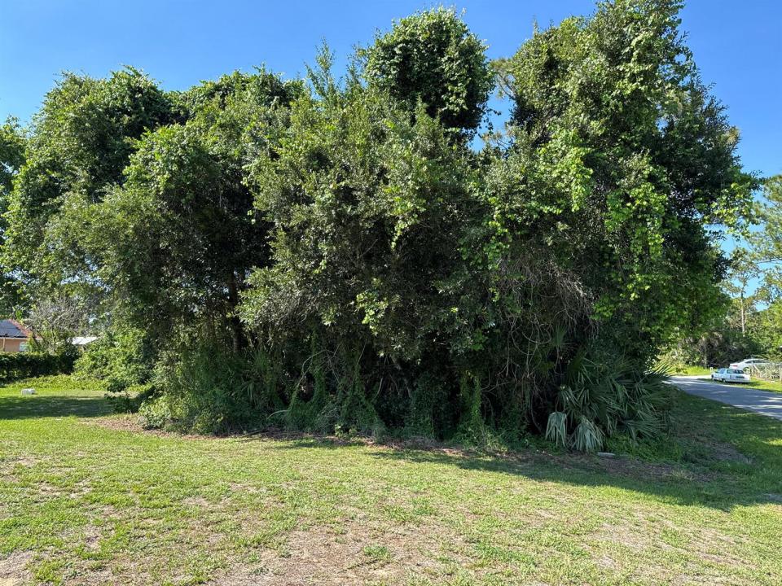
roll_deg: -0.5
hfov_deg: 71.6
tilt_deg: +4.7
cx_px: 391
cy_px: 293
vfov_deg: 56.8
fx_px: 542
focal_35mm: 24
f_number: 1.78
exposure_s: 1/1261
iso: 80
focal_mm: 6.76
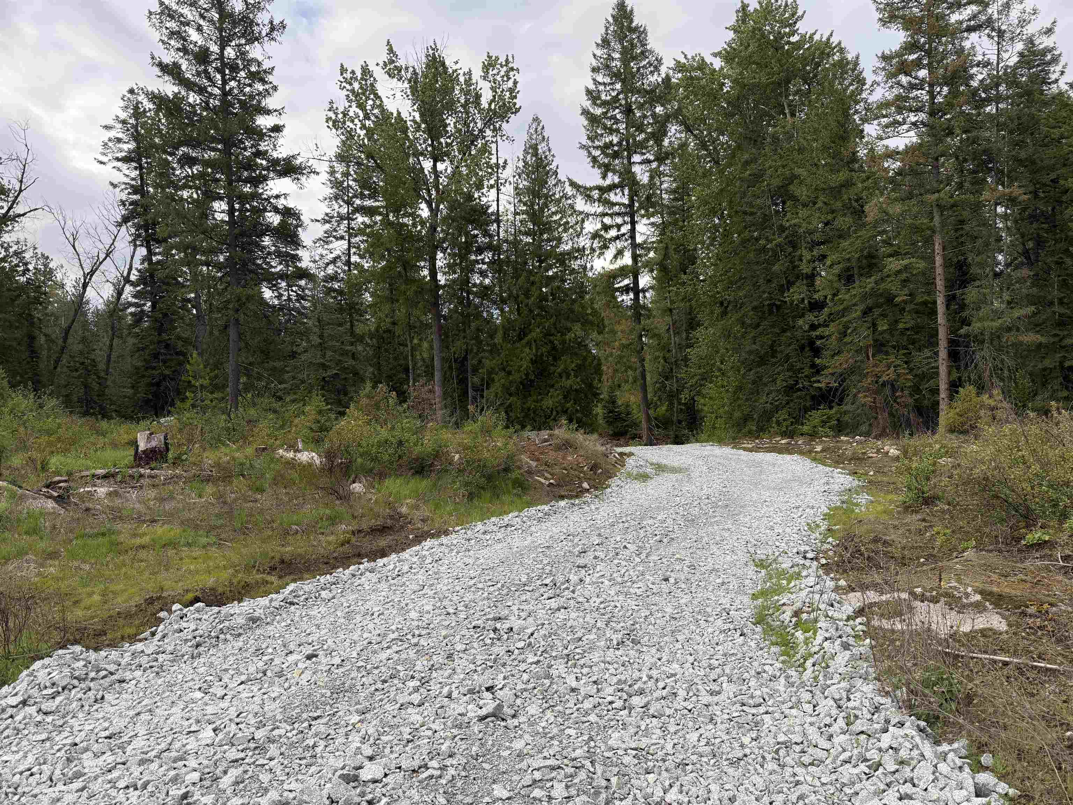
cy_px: 402
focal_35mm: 24
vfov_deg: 56.8
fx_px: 744
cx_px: 536
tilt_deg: +0.0
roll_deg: +2.0
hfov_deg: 71.6
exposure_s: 1/788
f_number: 1.78
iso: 100
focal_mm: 6.76
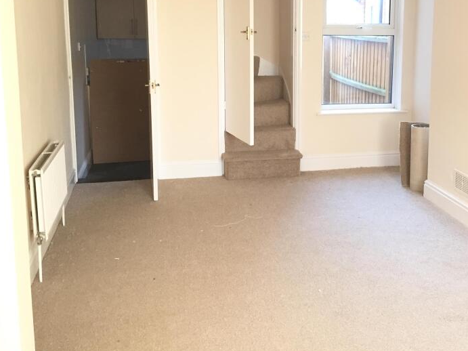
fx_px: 581
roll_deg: -1.4
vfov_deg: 33.2
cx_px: 307
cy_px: 110
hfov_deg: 43.3
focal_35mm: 43
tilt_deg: -8.8
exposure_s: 1/30
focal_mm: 4.15
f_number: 2.2
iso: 125
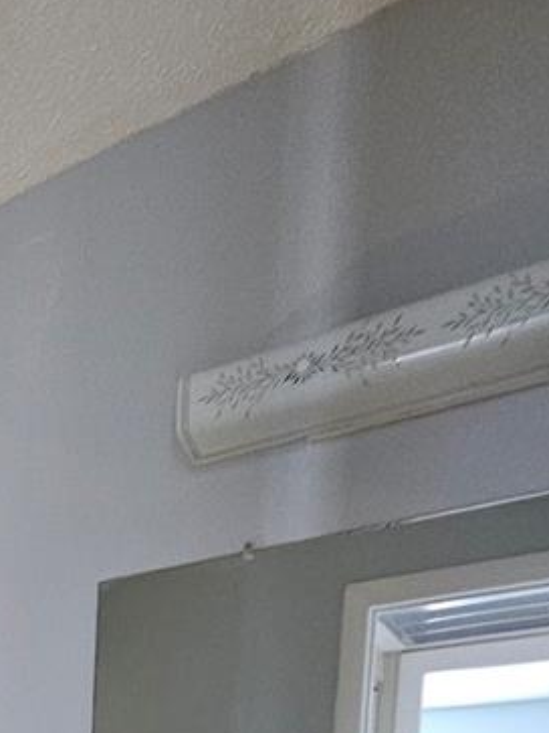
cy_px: 1036
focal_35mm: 43
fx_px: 910
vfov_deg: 30.3
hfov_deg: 26.2
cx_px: -240
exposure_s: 1/24
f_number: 2.2
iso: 800
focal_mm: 2.2
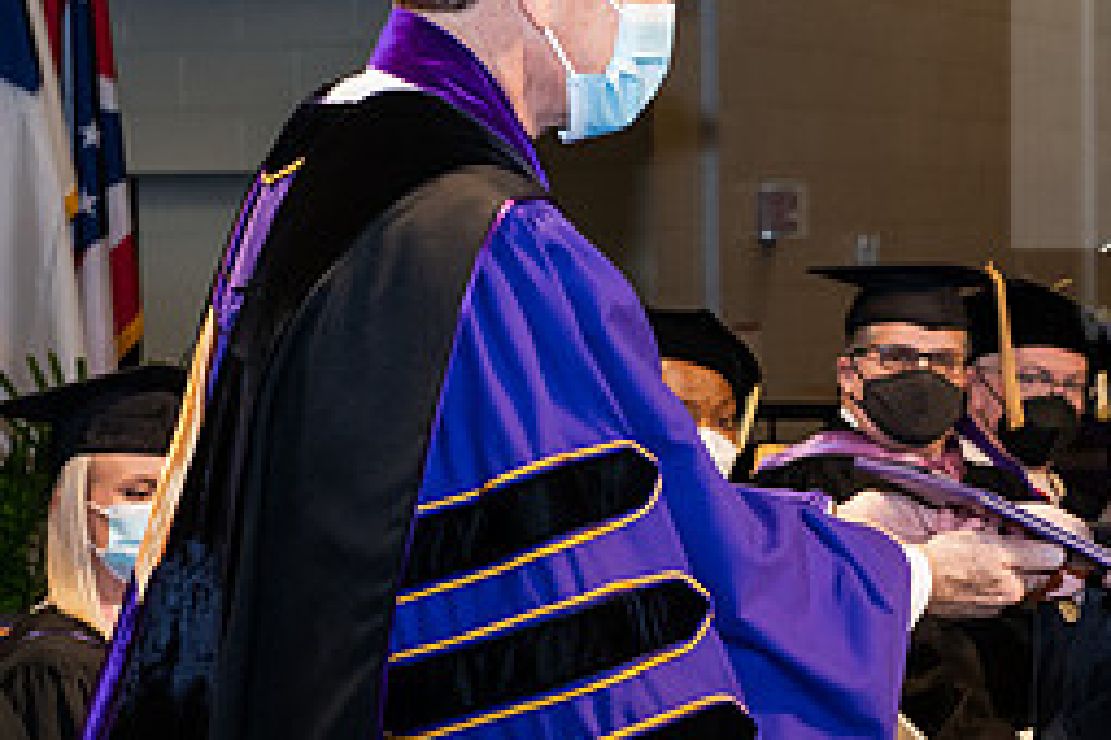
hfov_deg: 13.6
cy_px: 411
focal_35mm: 150
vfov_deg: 9.1
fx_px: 4629
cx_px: 880
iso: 1600
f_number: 6.3
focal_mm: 66
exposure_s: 1/200
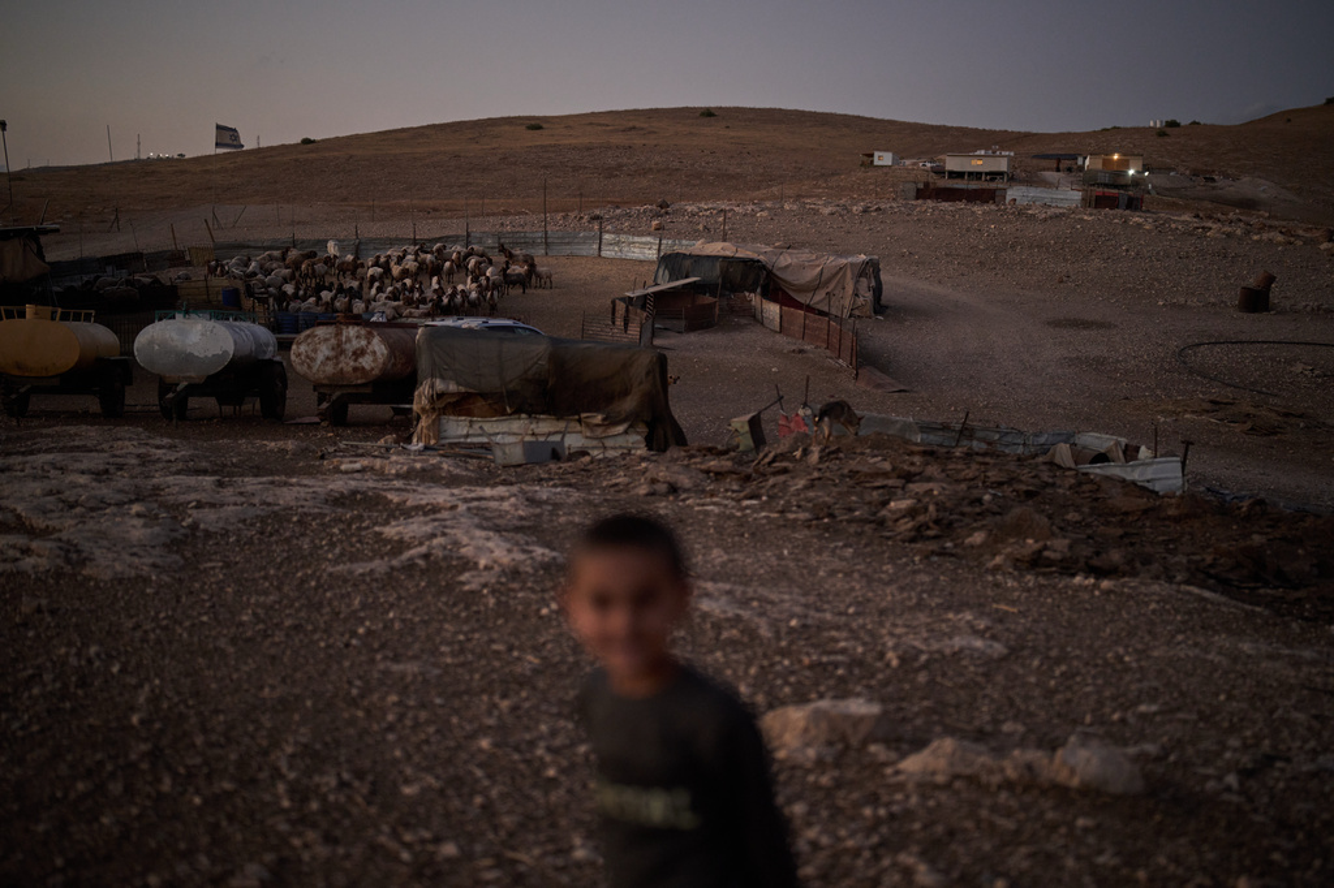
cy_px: 444
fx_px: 1852
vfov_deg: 27.0
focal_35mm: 50
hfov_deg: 39.6
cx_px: 667
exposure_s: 1/640
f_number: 1.4
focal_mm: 50
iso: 1600
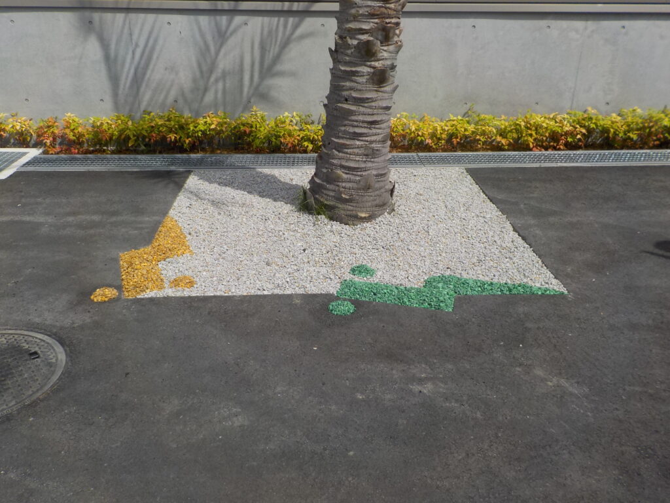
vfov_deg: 46.8
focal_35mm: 30
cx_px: 335
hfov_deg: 60.0
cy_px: 252
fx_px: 581
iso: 125
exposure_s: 1/2000
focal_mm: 4.1
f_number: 3.3
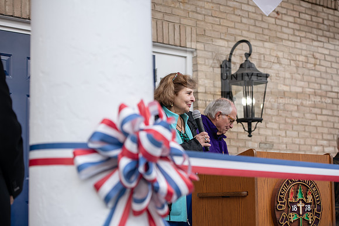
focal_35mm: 80
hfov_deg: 25.4
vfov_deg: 17.1
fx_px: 753
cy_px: 113
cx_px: 170
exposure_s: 1/250
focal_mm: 80
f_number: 3.5
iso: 160
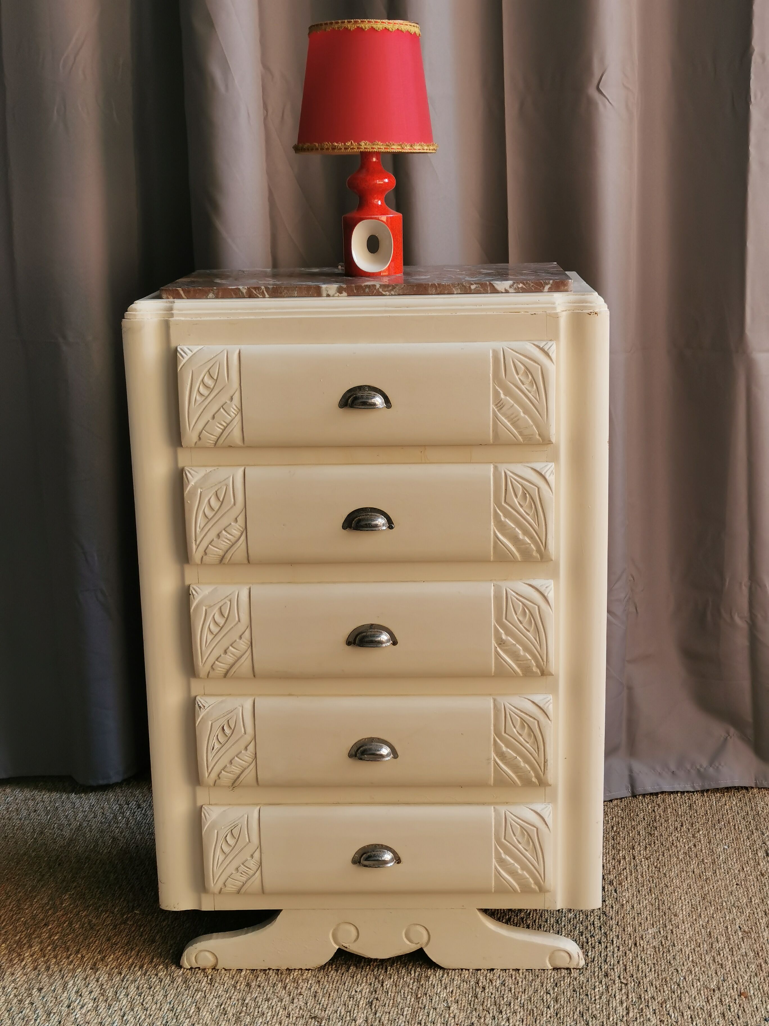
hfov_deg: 29.1
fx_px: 1481
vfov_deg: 38.2
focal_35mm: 50
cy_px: 513
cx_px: 384
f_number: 1.8
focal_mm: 5.58
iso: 50
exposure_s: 1/192
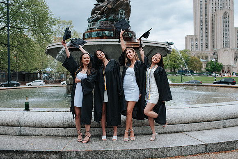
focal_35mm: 38
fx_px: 251
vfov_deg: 35.1
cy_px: 80
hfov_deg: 50.7
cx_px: 127
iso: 100
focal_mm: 35
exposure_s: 1/800
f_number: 3.5
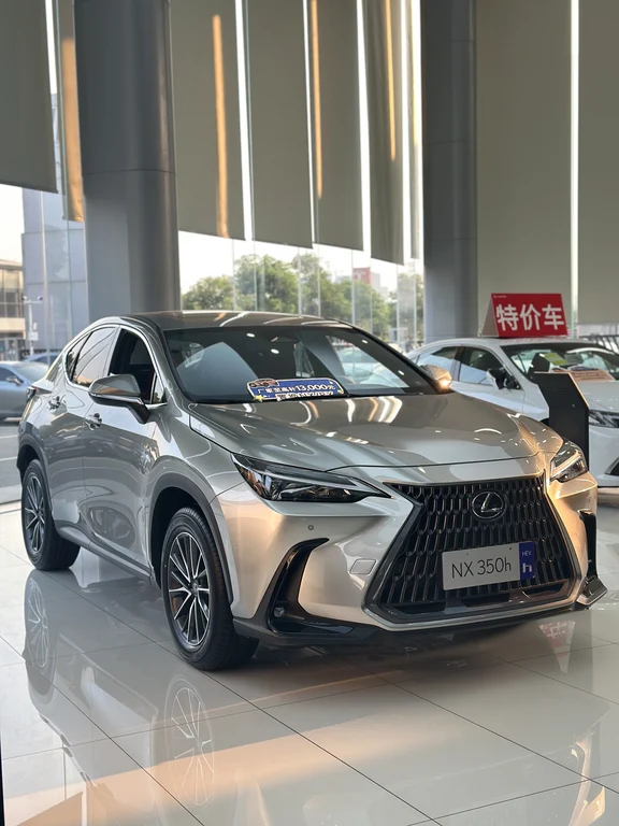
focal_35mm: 48
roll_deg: +0.9
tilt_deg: -2.9
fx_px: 1144
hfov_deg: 30.3
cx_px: 310
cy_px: 413
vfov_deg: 39.7
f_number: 1.78
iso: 80
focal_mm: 6.86
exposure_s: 1/260
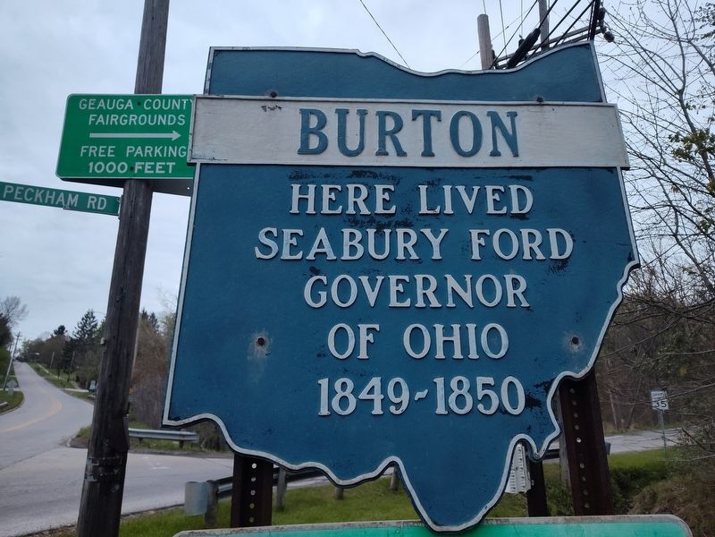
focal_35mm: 23
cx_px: 358
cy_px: 268
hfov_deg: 73.9
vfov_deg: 58.9
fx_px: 475
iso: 969
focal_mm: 5.56
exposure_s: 1/120
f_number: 1.8
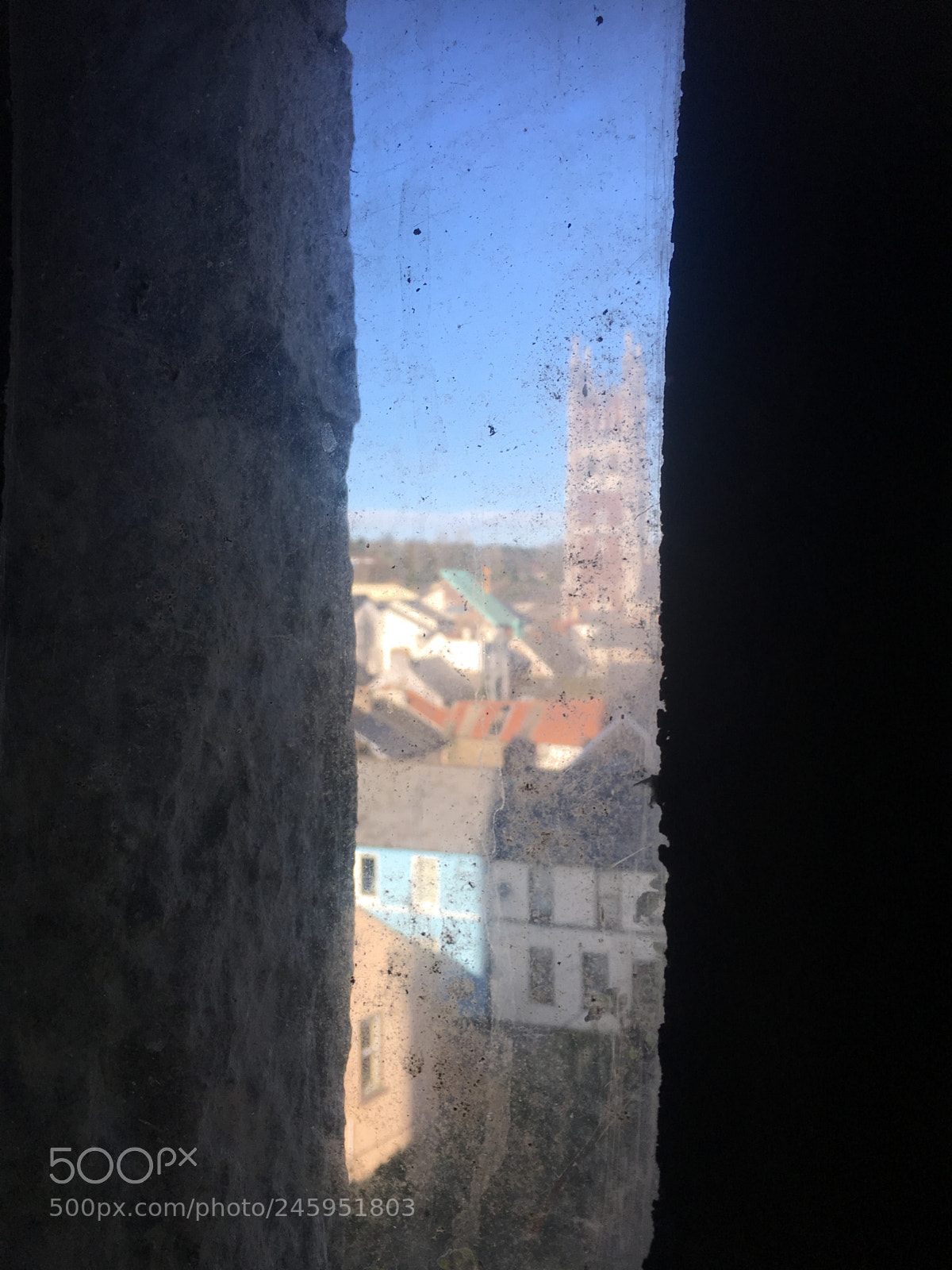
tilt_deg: -1.5
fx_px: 1063
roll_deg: +0.4
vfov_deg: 61.7
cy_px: 635
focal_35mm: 29
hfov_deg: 48.2
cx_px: 476
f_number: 2.2
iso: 25
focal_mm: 4.15
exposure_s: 1/845
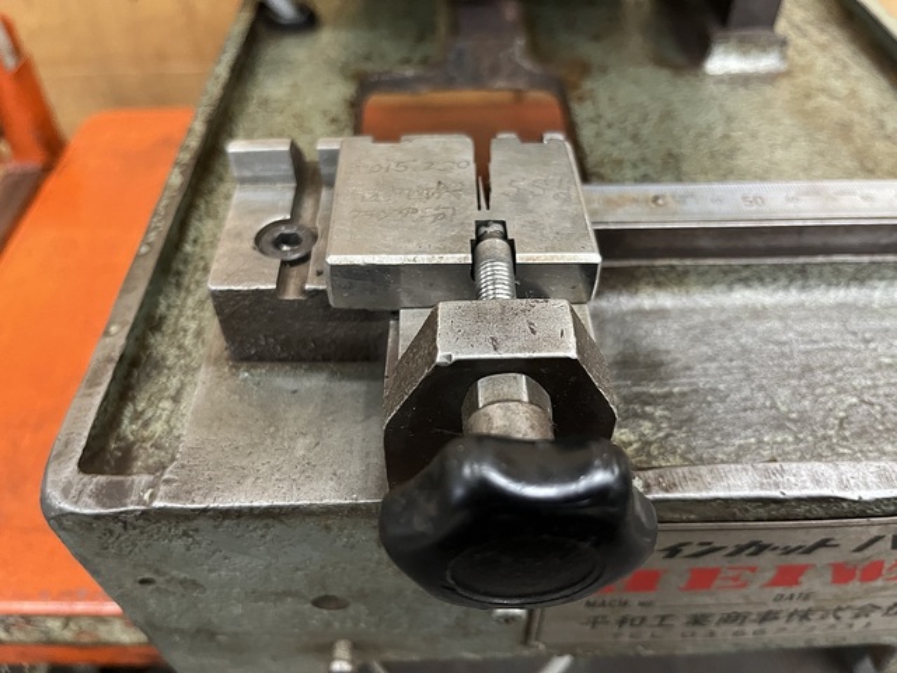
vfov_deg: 53.1
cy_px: 336
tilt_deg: -47.8
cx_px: 448
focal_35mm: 26
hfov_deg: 67.3
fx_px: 674
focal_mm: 5.1
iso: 500
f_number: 1.6
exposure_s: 1/55
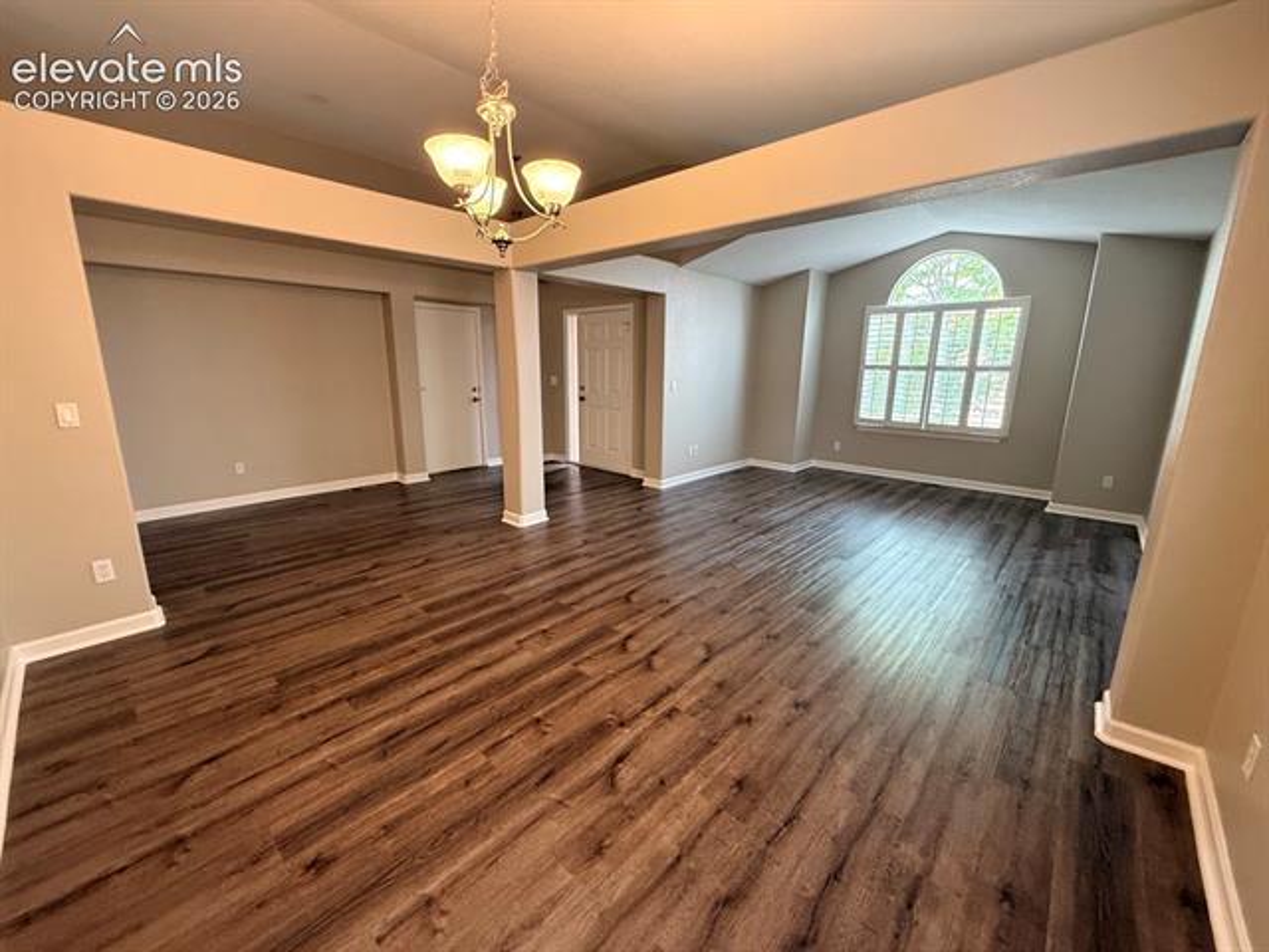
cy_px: 476
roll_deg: -0.5
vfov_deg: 85.7
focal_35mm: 14
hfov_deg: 102.1
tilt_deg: -11.7
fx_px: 513
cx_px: 634
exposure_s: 1/60
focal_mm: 2.22
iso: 500
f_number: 2.2
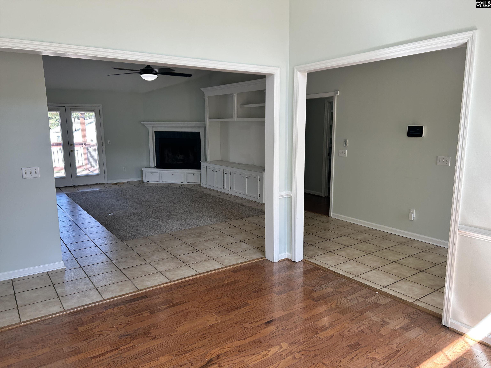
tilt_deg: -8.8
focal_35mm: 26
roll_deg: +0.4
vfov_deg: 53.1
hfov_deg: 67.3
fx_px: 369
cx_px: 246
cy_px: 184
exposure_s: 1/153
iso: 40
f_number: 1.5
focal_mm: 5.7
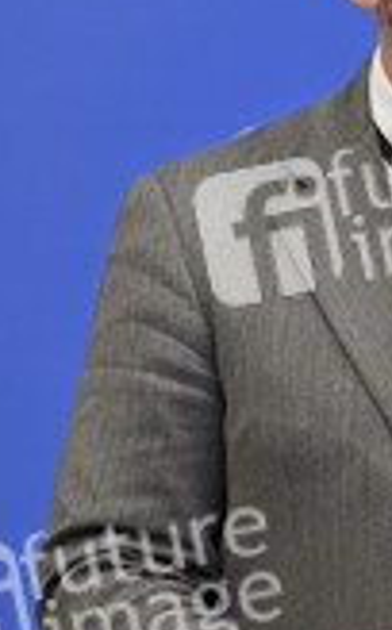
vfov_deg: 5.5
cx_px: 503
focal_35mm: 385
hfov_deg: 3.4
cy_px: 407
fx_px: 6604
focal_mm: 155
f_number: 2.8
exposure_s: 1/100
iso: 400
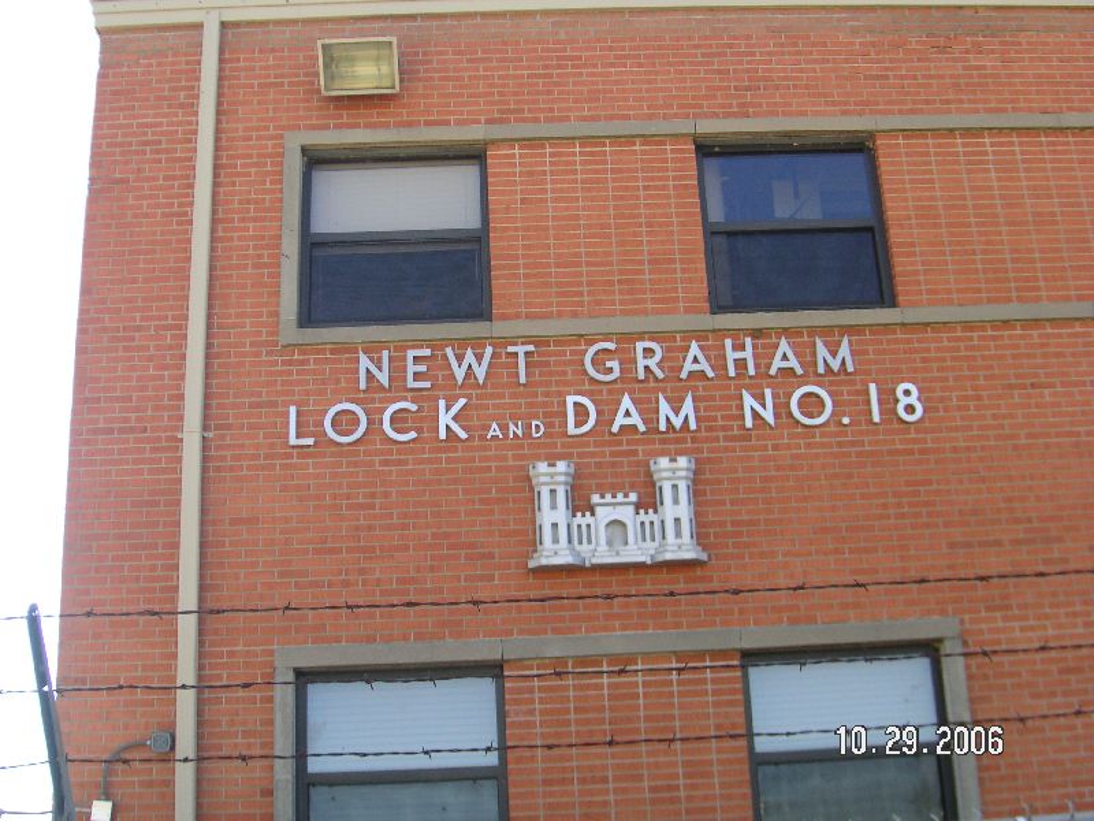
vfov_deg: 32.9
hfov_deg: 42.9
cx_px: 547
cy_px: 410
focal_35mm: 44
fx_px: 1391
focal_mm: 7.3
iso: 50
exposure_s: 1/180
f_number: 3.1
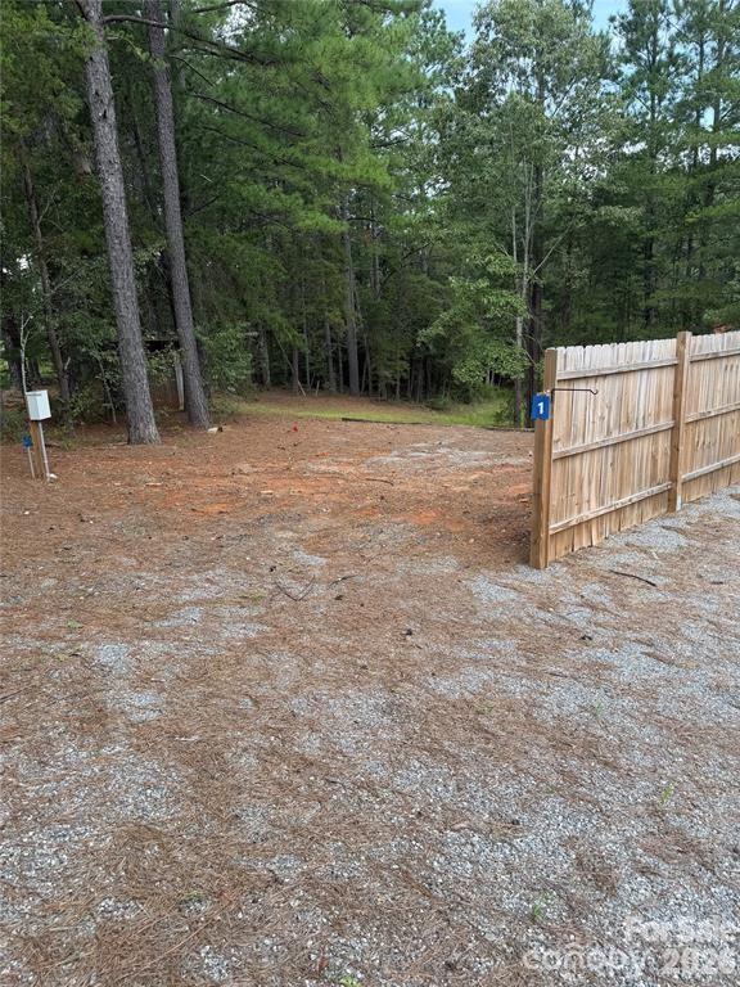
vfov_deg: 71.6
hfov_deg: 56.8
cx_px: 370
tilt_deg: -18.1
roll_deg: +2.3
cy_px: 494
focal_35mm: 24
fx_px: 684
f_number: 1.78
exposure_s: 1/507
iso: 80
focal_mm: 6.76
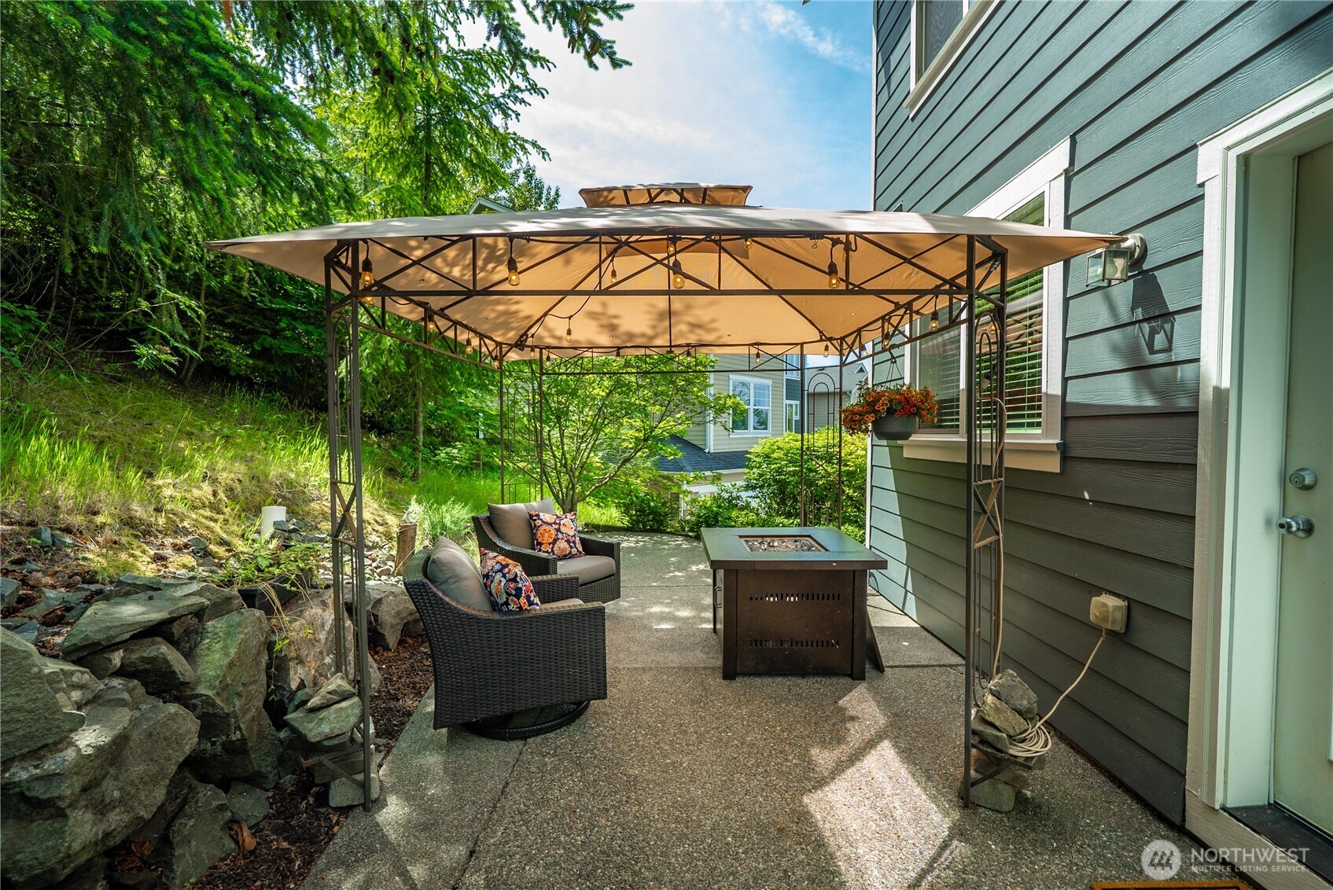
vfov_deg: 81.3
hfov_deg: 104.2
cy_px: 445
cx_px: 666
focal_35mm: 14
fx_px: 519
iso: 80
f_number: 7.1
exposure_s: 1/50
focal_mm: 14
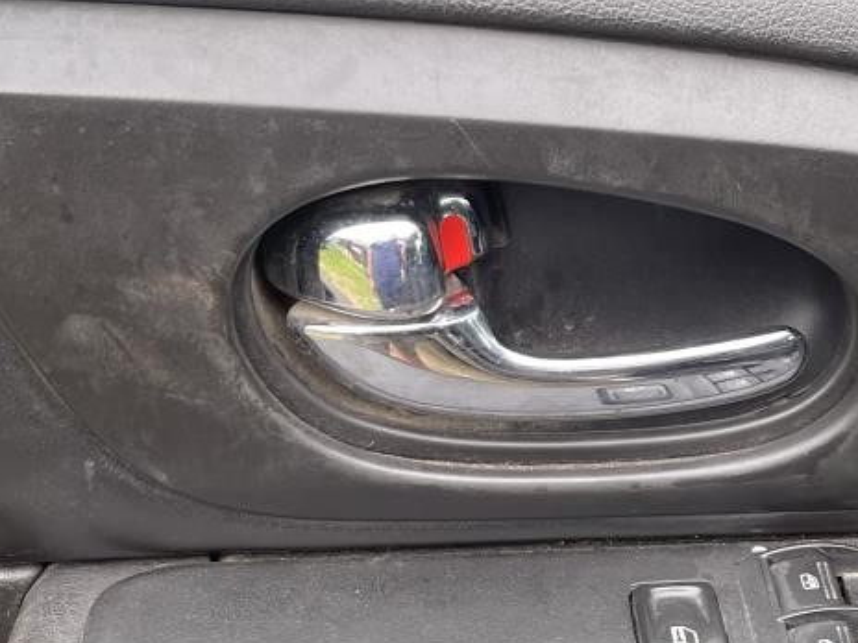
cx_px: 651
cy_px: 488
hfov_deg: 27.7
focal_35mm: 69
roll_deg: -2.8
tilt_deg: -38.3
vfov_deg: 21.1
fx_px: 1710
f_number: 1.6
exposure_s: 1/121
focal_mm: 5.1
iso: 40
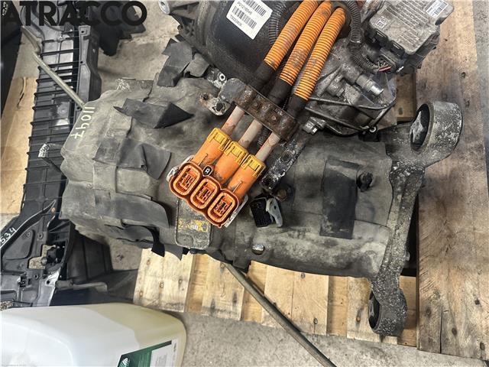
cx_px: 244
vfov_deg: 56.8
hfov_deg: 71.6
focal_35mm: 24
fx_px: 339
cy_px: 184
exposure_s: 1/50
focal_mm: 6.86
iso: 400
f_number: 1.78
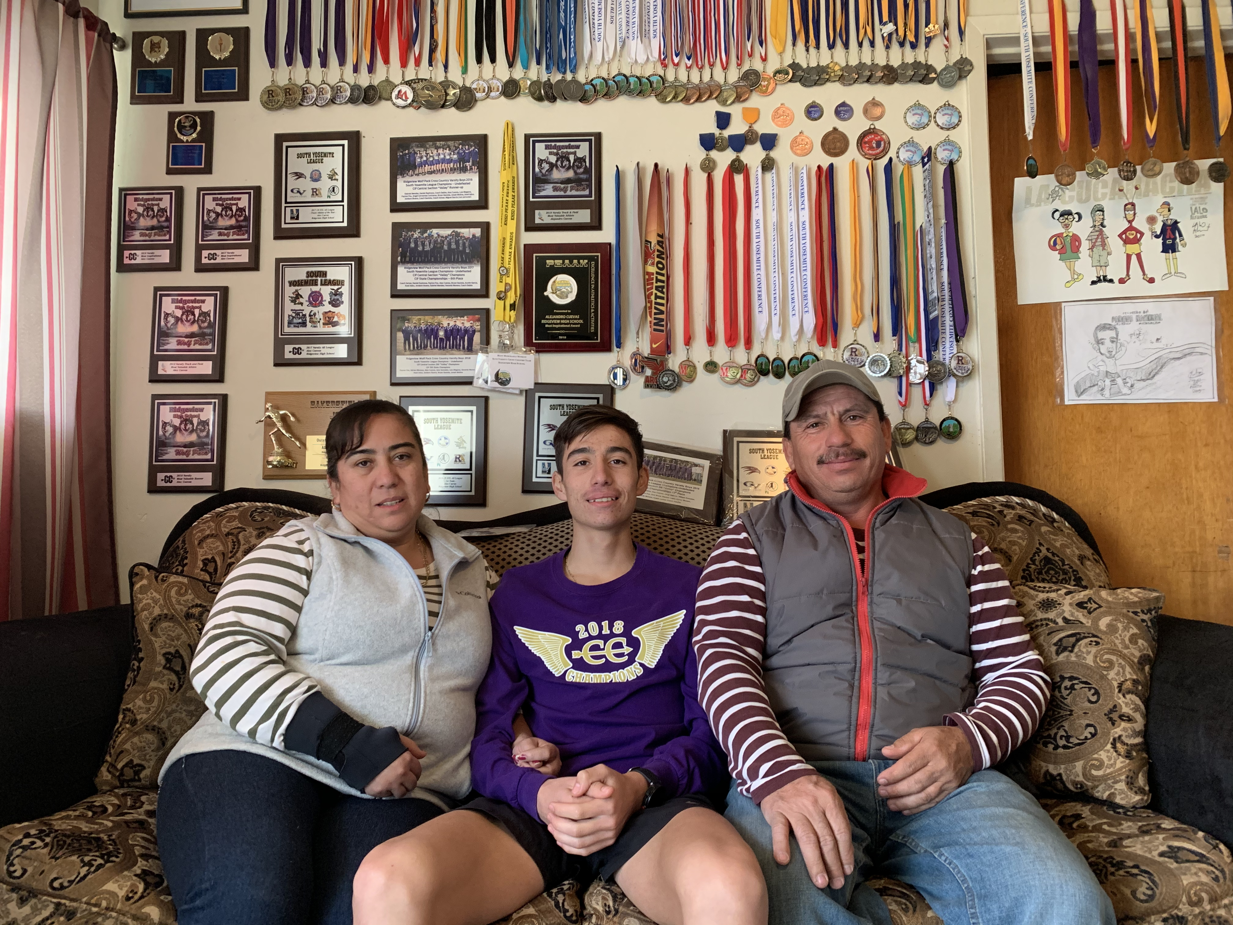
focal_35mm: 26
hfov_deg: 67.3
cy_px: 462
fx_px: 926
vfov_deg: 53.1
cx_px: 616
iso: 200
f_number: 1.8
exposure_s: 1/60
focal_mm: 4.25
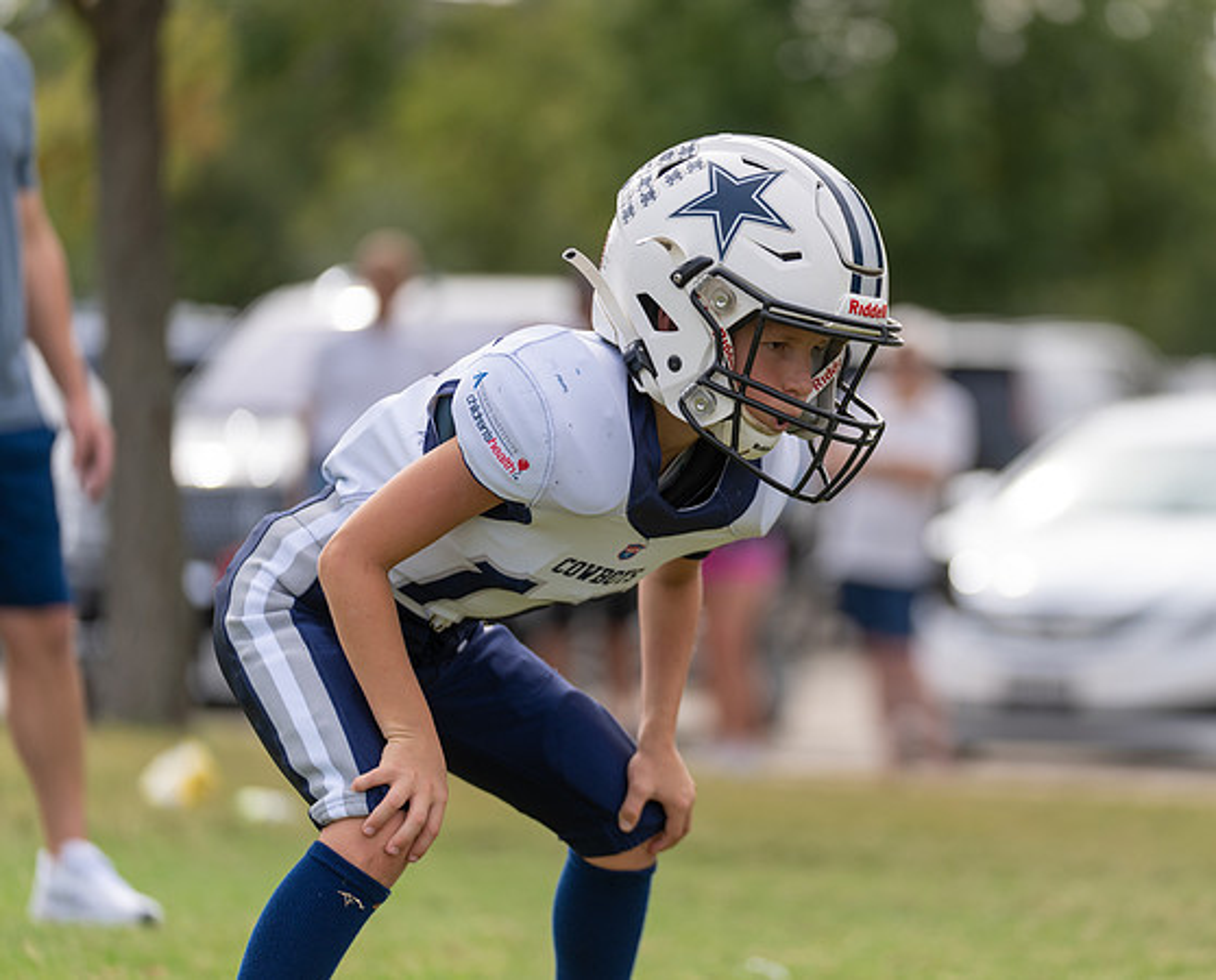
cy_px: 471
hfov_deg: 10.9
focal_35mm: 176
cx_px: 763
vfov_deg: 8.8
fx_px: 6363
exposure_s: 1/1250
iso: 125
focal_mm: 150
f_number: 2.8
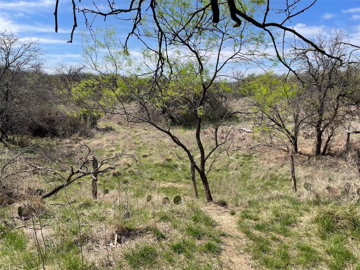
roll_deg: -1.0
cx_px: 180
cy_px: 135
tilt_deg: -12.3
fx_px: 270
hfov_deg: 67.3
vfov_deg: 53.1
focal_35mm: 26
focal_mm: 4.2
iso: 32
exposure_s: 1/3205
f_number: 1.6
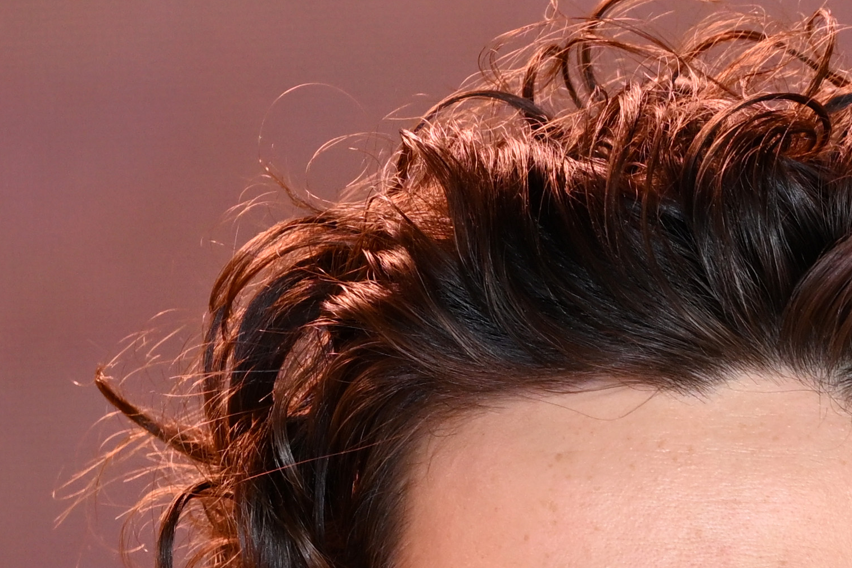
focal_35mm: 1090
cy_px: 1342
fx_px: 25795
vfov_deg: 1.3
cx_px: 1378
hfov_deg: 1.9
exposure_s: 1/200
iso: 500
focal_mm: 200
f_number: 5
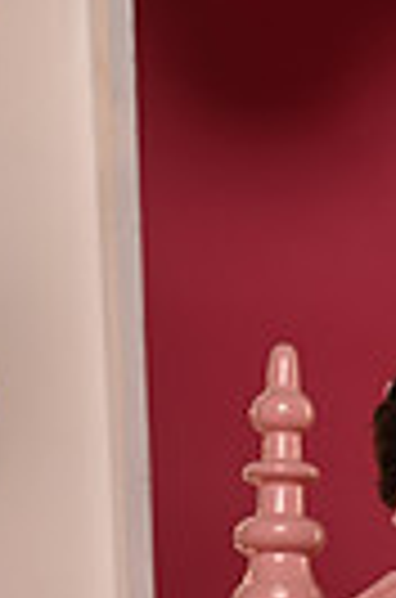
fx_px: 9437
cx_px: 590
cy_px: 1259
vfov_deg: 3.6
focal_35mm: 569
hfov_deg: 2.4
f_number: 5.6
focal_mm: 130
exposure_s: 1/160
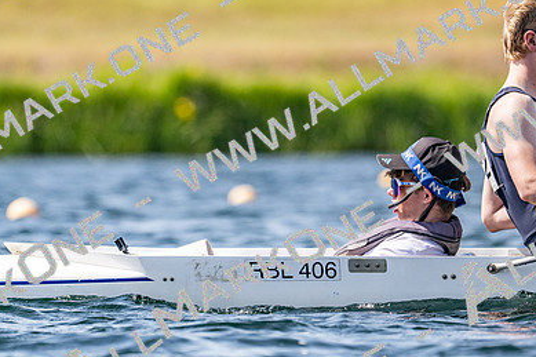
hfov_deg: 2.3
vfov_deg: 1.5
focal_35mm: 895
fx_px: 13319
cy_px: 196
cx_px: 343
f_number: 4.5
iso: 250
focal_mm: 400
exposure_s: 1/2500
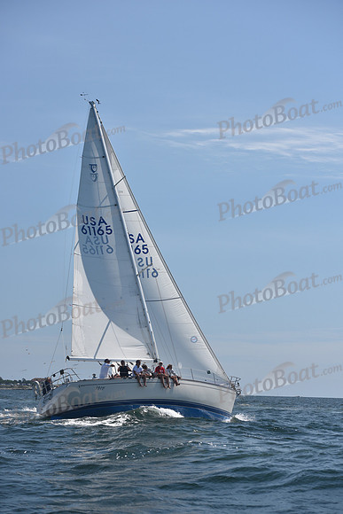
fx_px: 1143
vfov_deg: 25.4
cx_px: 172
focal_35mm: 80
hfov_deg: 17.1
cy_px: 257
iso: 250
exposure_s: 1/1250
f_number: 5.6
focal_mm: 80
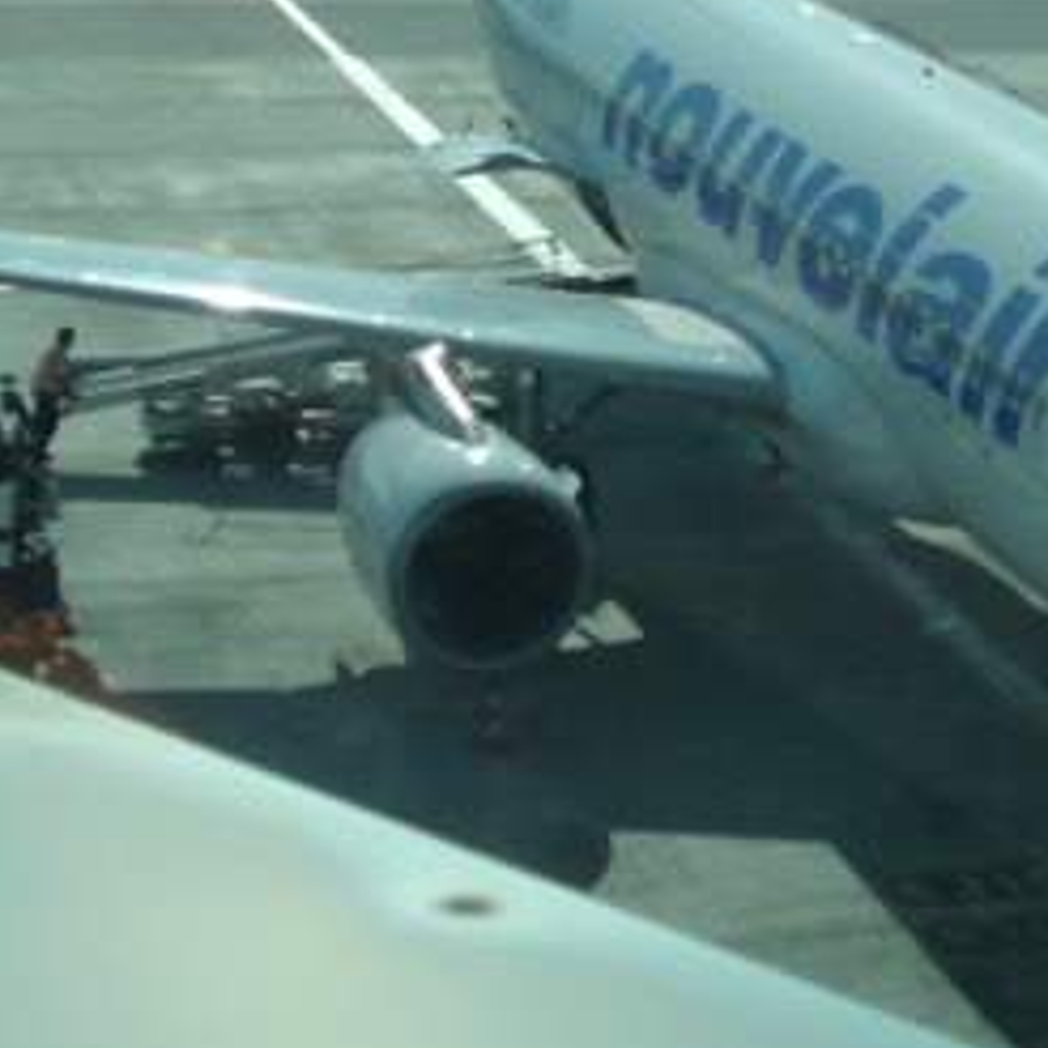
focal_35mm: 115
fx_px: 3939
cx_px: 882
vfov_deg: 15.0
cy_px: 158
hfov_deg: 15.0
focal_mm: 9
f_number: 4.5
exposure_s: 1/500
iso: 64
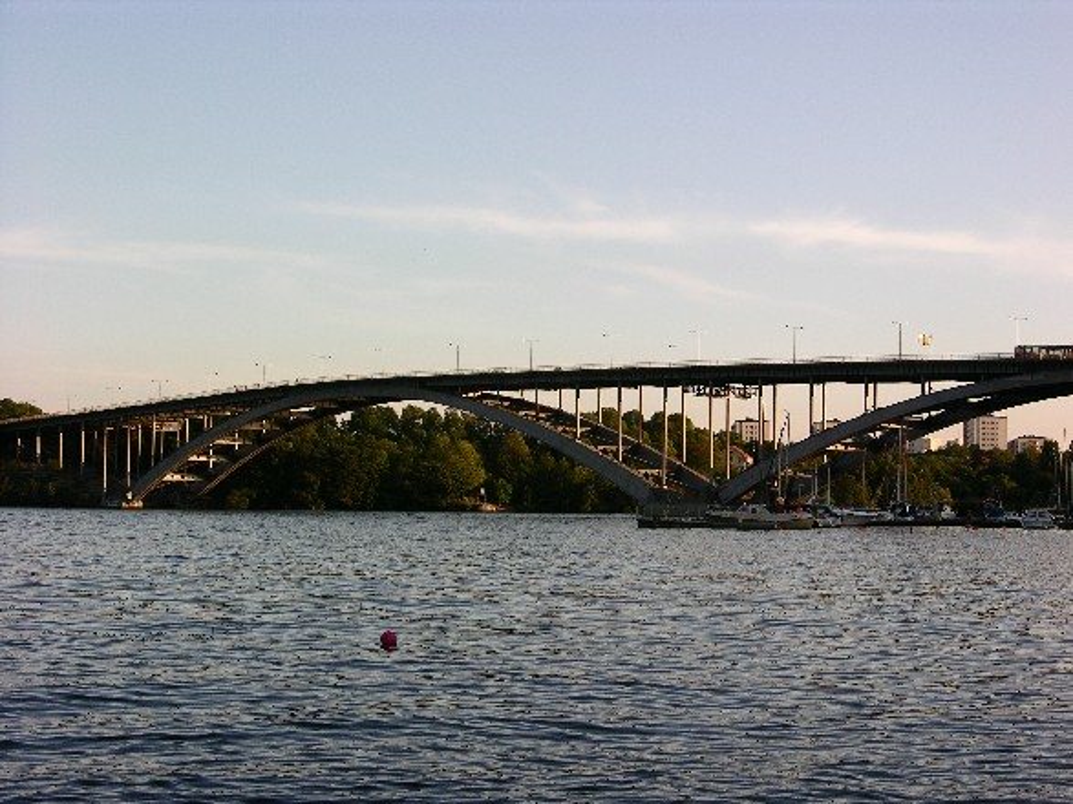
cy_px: 402
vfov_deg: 21.0
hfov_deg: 27.8
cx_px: 536
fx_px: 2169
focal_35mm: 70
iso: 50
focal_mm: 17.8
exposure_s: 1/113
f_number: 5.9
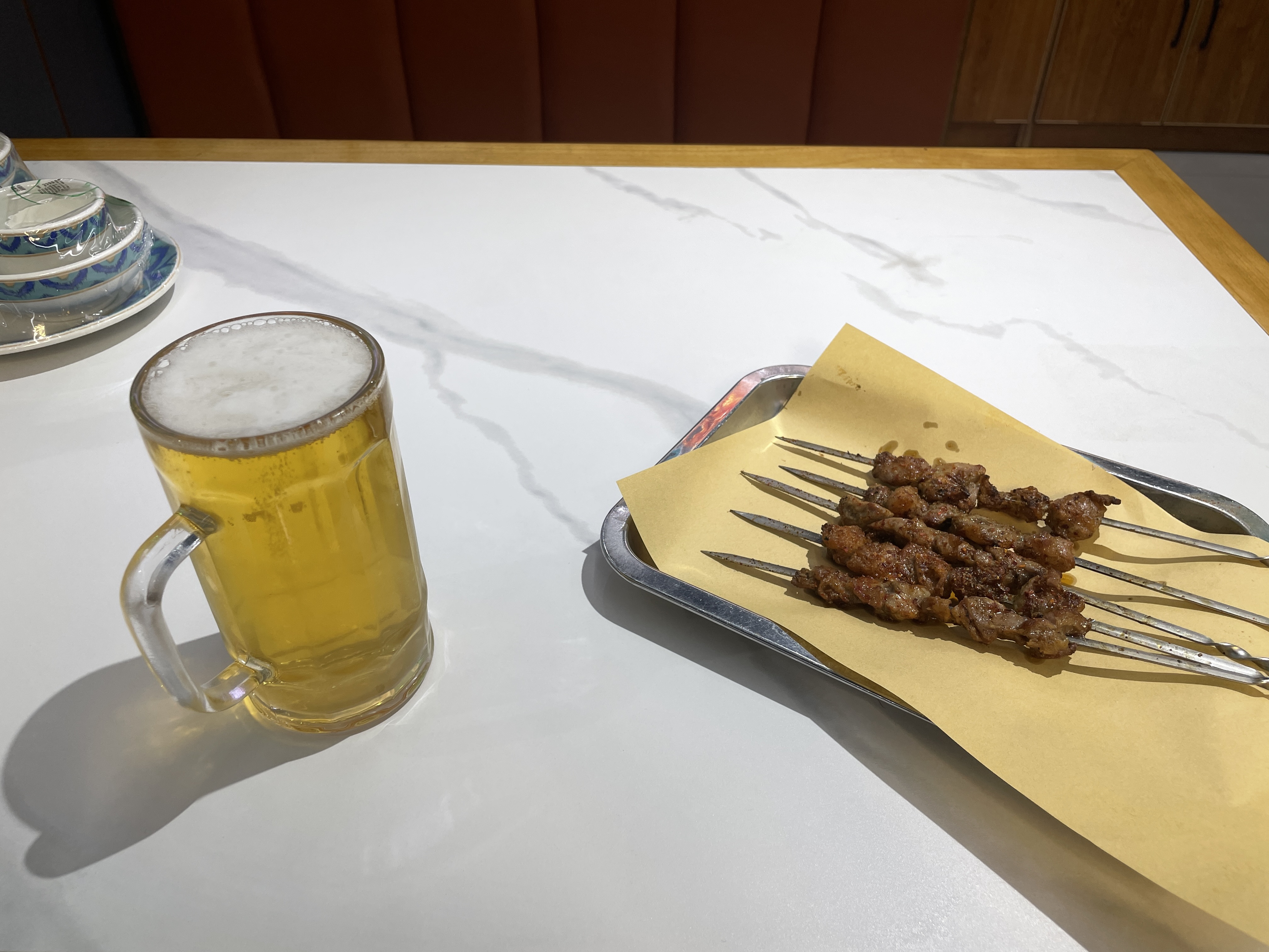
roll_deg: +0.7
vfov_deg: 53.1
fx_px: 953
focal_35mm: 26
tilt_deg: -38.0
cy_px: 476
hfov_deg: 67.3
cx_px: 634
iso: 50
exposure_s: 1/121
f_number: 1.6
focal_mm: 4.2
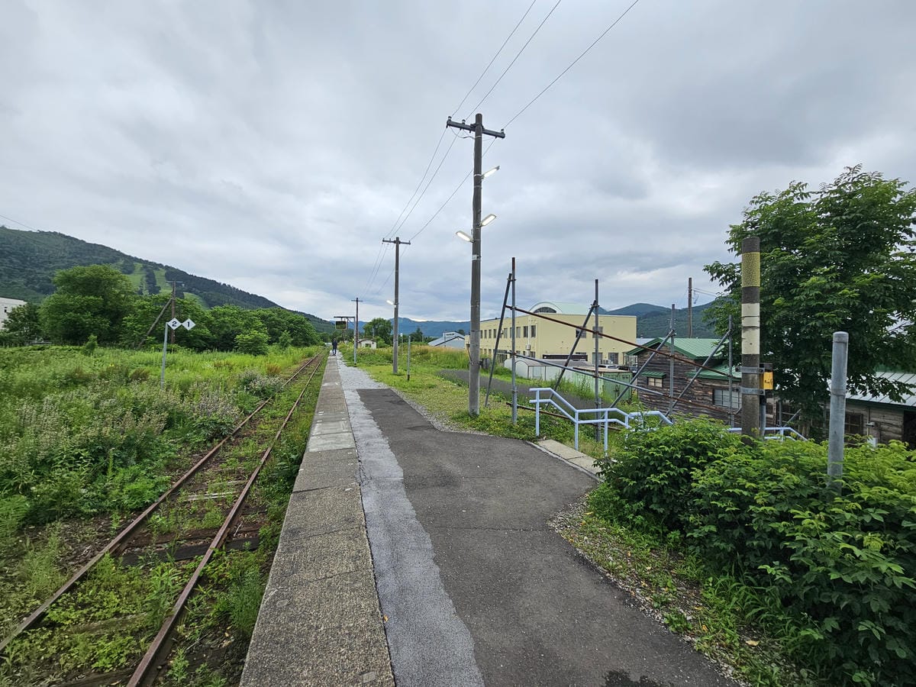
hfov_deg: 106.2
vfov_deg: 89.9
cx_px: 458
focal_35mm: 13
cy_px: 344
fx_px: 344
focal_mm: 2.2
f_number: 2.2
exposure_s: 1/353
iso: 50
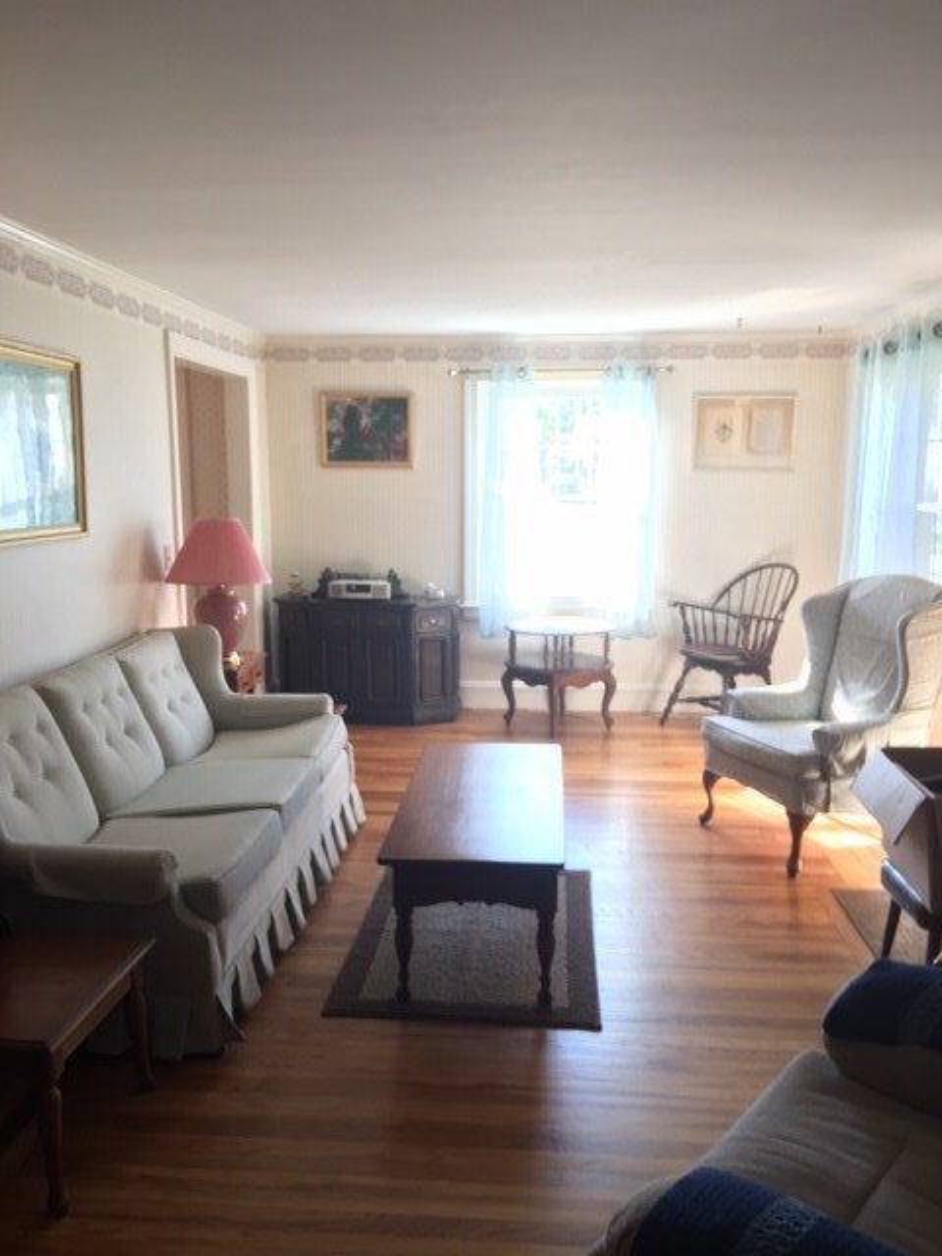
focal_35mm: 29
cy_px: 628
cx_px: 471
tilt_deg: -8.0
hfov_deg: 48.2
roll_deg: +0.8
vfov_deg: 61.7
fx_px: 1052
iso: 40
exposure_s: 1/30
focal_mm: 4.15
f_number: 2.2
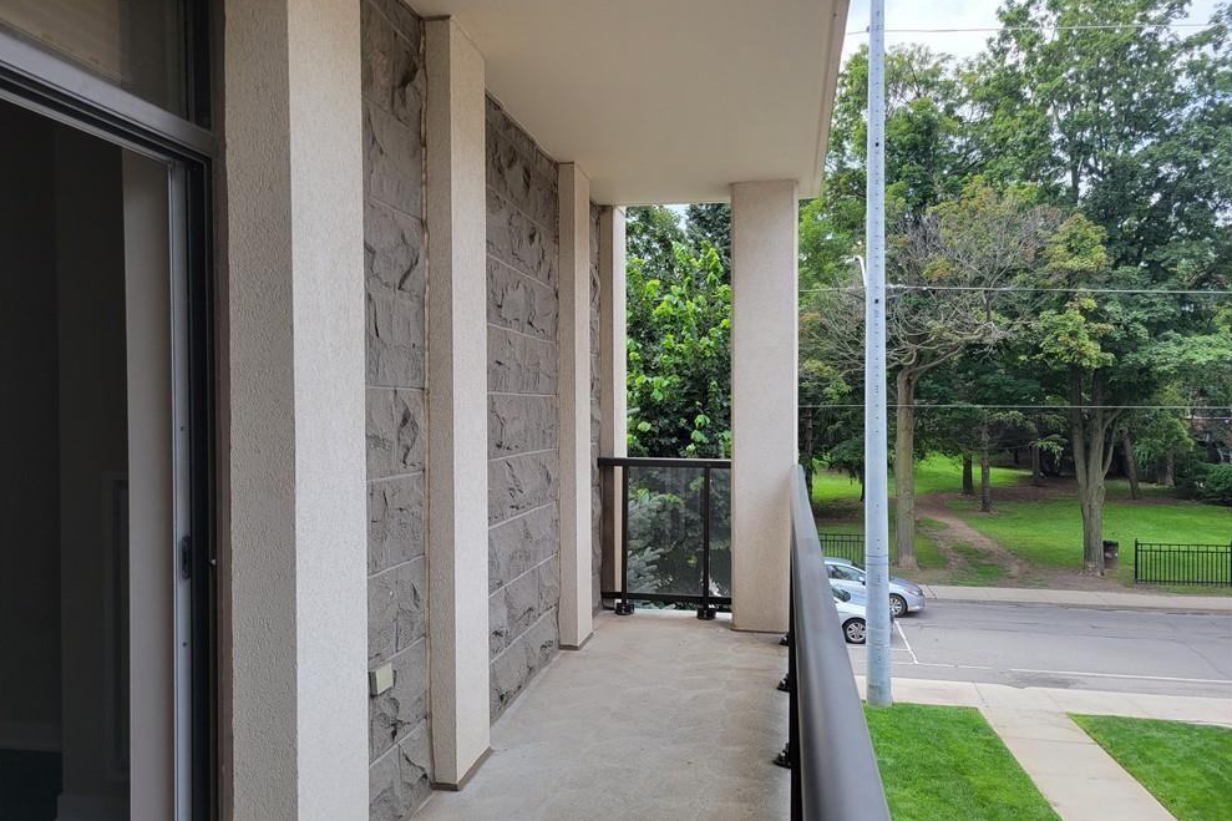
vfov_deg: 46.4
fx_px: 958
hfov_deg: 65.5
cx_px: 599
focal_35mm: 28
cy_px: 430
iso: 40
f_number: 1.8
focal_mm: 5.4
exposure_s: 1/443
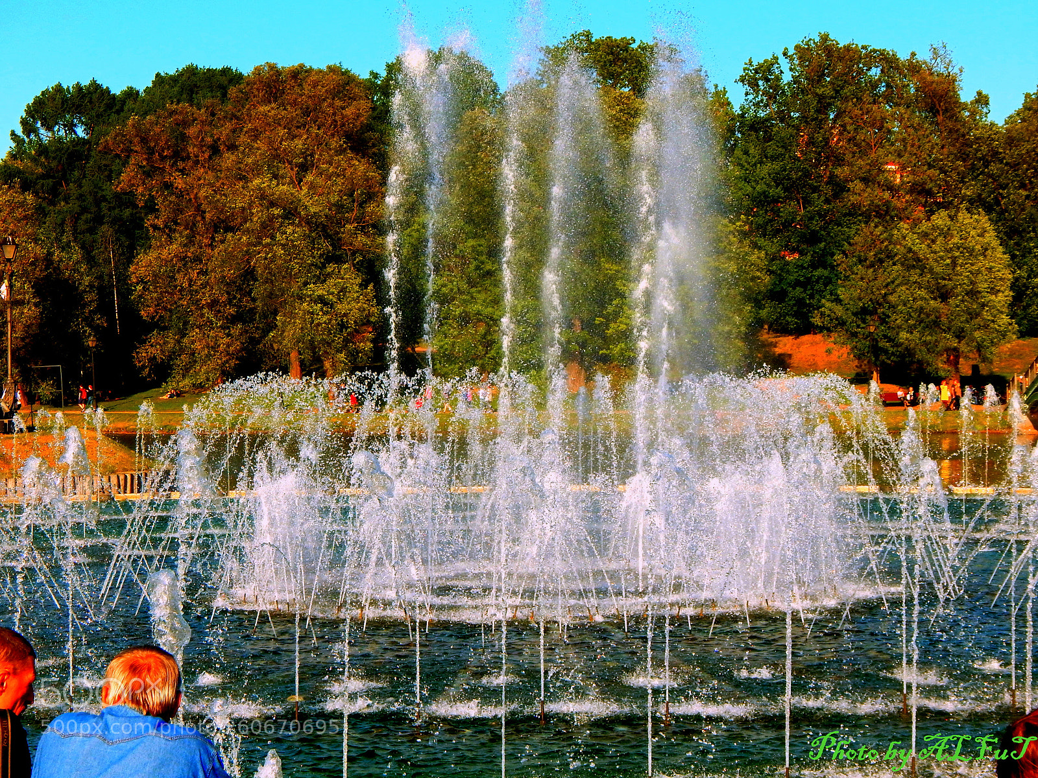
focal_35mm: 75
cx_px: 519
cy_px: 389
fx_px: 2249
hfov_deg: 26.0
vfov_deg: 19.6
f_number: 4.2
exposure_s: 1/1250
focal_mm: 13.5
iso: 125
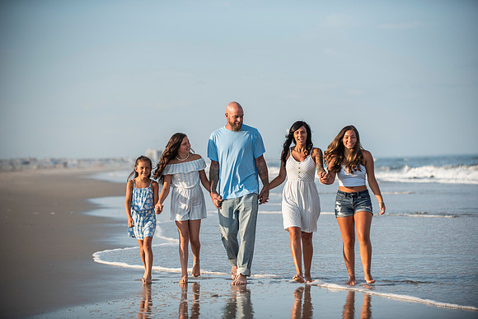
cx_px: 239
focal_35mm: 120
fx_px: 1594
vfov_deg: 11.4
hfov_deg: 17.1
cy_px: 160
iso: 250
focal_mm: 120
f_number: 3.2
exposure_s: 1/4000
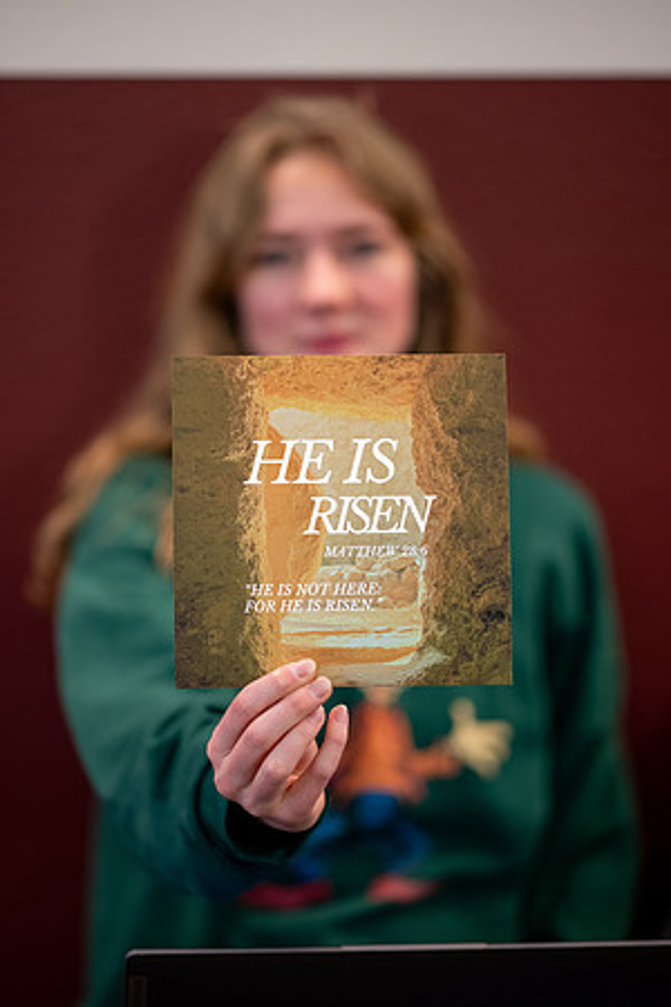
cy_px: 504
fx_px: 2935
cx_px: 336
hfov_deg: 13.0
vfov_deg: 19.5
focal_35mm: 105
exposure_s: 1/100
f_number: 1.4
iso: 640
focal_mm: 105
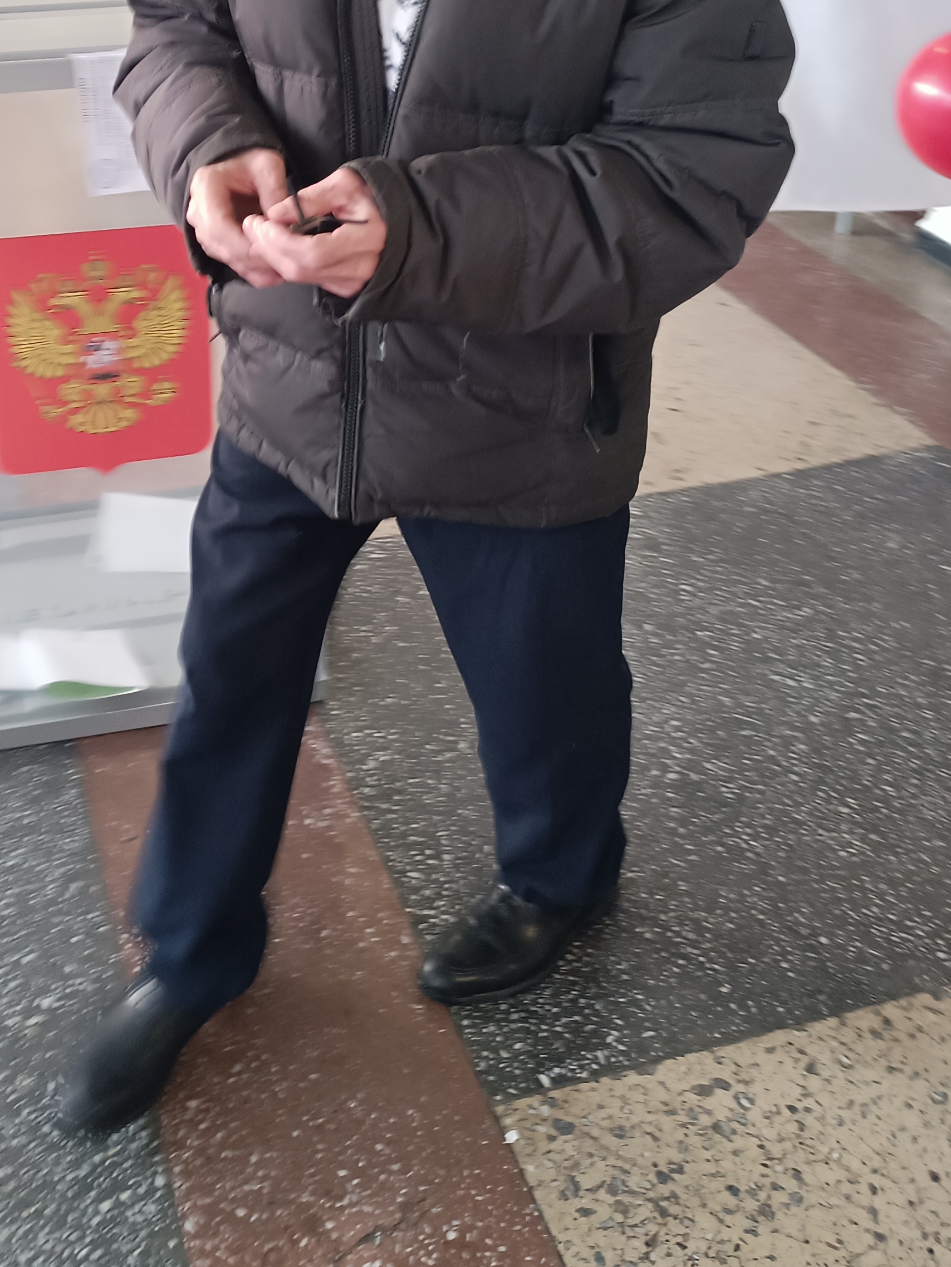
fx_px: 1575
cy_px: 266
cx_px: 311
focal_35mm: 43
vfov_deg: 42.0
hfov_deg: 33.3
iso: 1112
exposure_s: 1/25
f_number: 1.65
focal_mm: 6.14
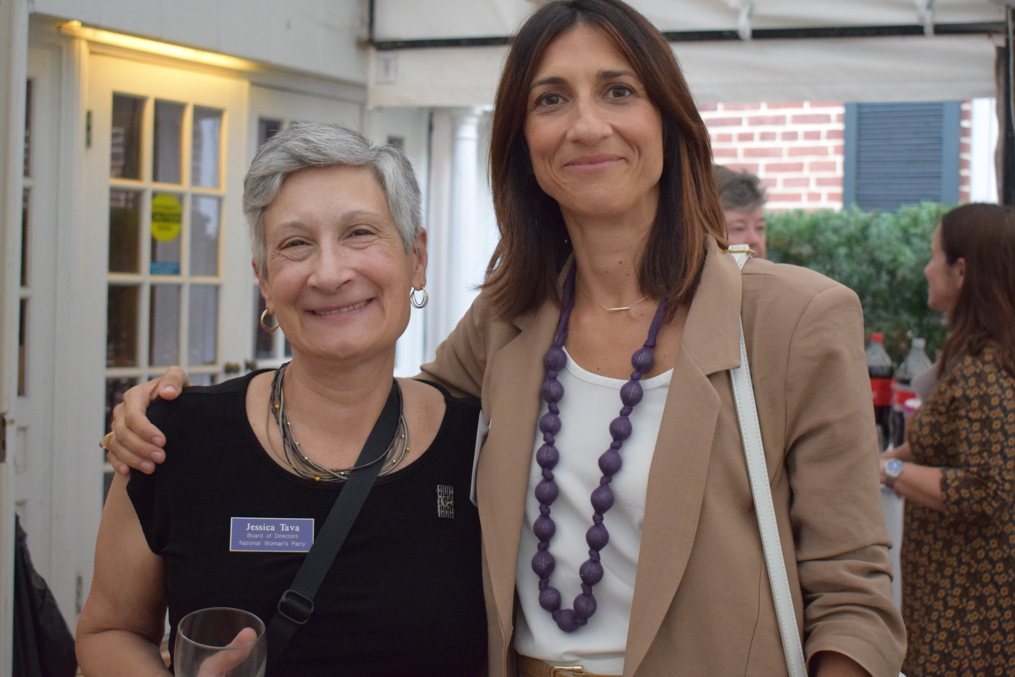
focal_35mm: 55
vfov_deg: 24.6
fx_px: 1551
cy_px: 284
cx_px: 533
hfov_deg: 36.2
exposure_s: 1/60
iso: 2800
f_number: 4.2
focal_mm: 30
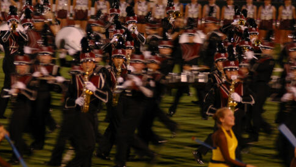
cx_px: 107
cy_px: 108
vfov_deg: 3.9
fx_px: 2449
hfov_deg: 6.9
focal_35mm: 312
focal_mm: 150
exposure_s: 1/30
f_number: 2.8
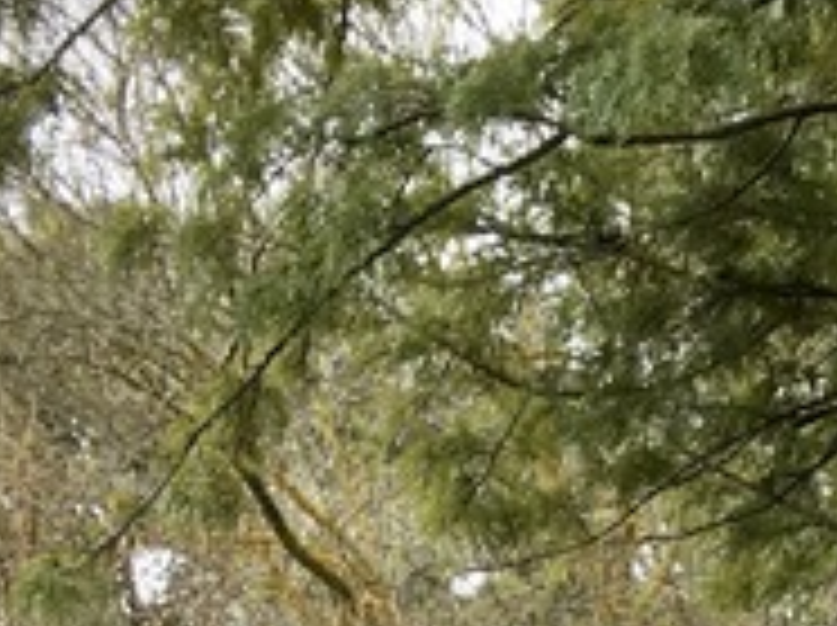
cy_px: 1266
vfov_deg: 10.8
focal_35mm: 125
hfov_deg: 14.7
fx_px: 3019
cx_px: 1242
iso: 25
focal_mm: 4.15
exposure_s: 1/113
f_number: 2.2
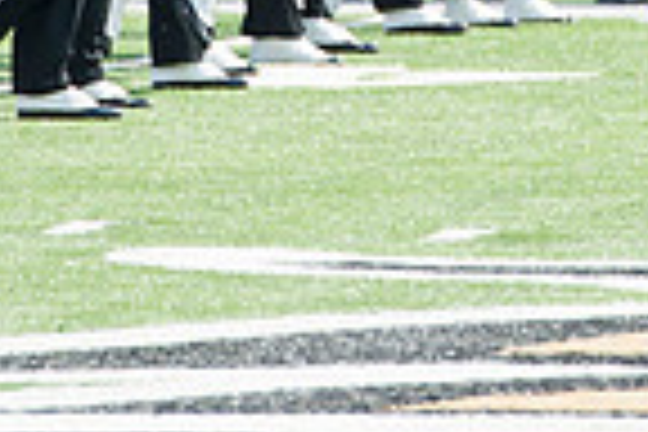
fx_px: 14453
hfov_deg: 2.6
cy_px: -302
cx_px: 356
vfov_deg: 1.7
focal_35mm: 803
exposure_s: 1/1000
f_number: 4.5
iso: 200
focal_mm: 200
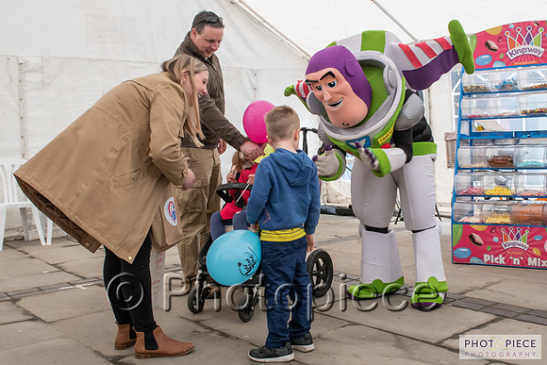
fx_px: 622
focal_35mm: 41
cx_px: 312
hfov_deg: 47.3
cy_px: 173
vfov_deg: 32.7
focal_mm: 24
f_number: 8
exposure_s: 1/80
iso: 1000
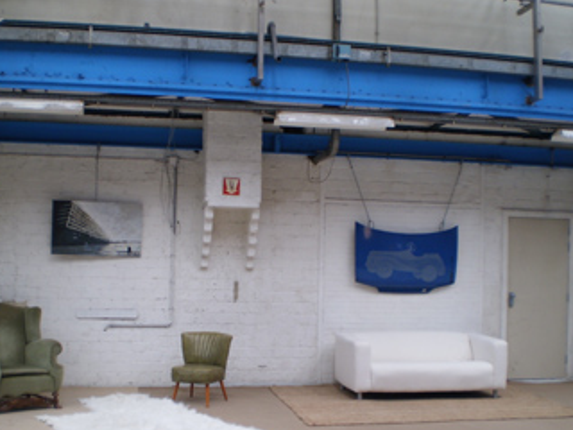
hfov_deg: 42.0
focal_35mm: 45
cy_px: 253
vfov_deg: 32.1
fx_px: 745
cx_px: 260
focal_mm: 6.3
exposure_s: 1/50
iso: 64
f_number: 3.1
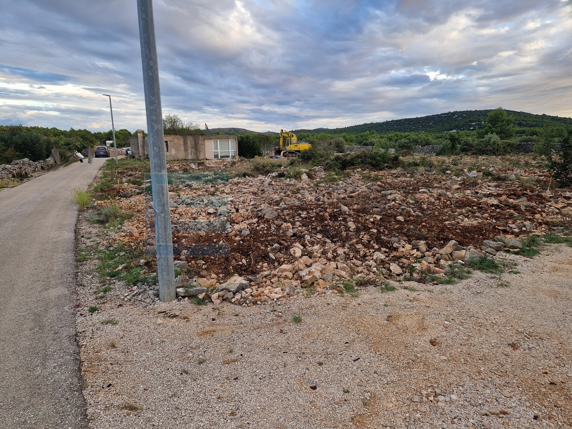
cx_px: 286
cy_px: 214
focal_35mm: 23
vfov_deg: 58.9
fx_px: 380
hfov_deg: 73.9
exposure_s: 1/180
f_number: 1.8
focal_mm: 5.4
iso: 50
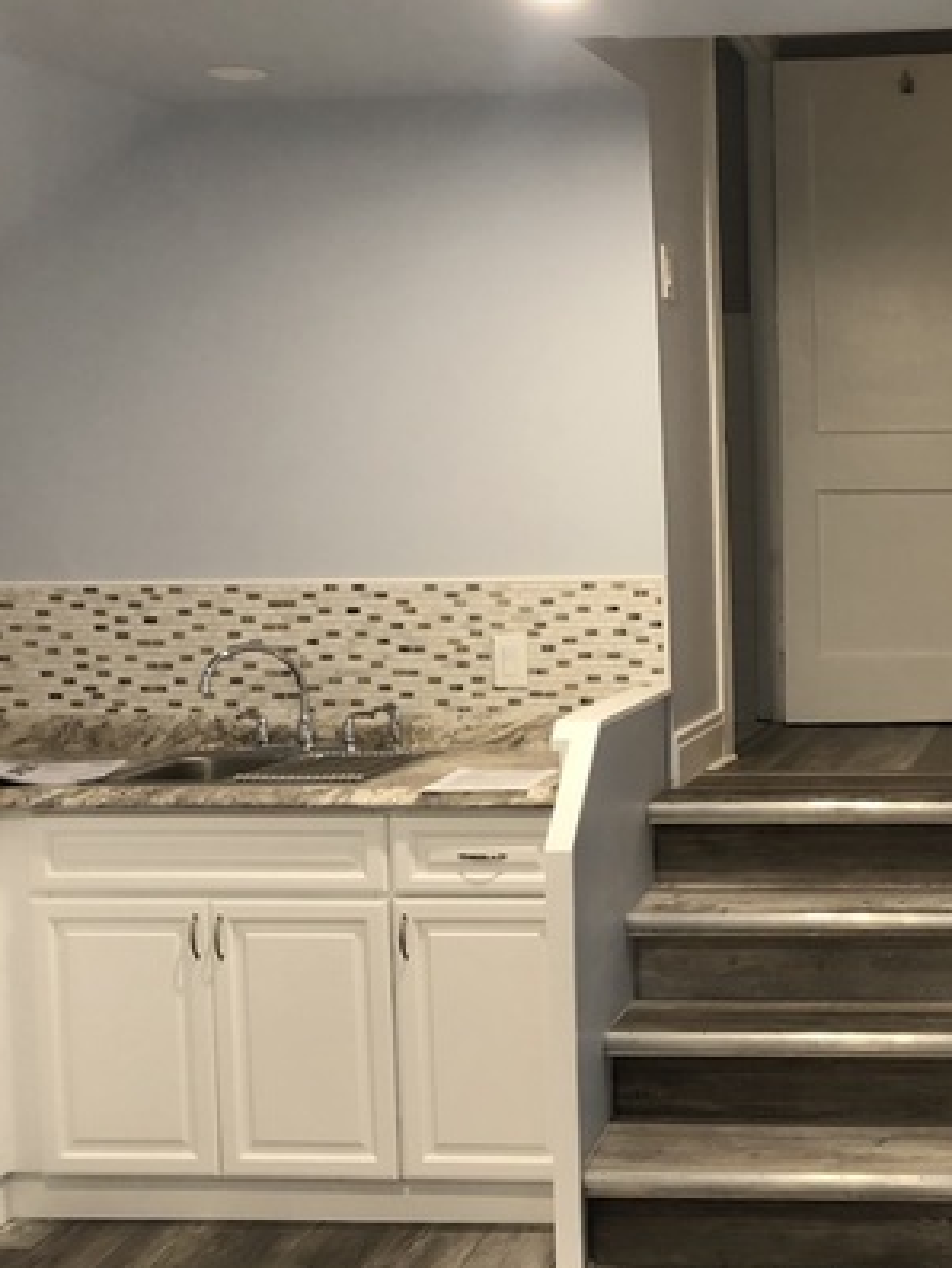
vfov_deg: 40.4
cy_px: 658
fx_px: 1723
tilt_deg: -5.3
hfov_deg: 28.9
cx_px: 960
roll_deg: +0.8
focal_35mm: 47
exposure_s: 1/15
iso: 50
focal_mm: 3.99
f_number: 1.8
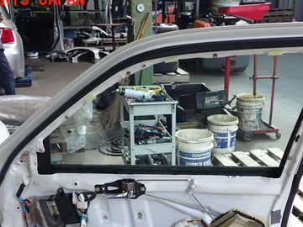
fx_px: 438
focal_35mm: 50
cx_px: 184
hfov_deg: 38.0
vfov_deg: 28.5
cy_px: 178
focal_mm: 5.4
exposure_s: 1/125
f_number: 2.3
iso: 100
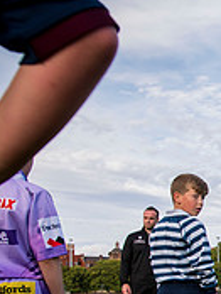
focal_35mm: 64
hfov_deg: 18.0
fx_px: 543
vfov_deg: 29.1
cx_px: 403
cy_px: 261
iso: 800
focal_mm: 20
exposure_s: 1/1600
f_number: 4.5
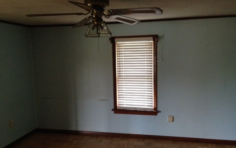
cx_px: 117
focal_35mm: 36
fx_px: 232
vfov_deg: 35.3
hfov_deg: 54.0
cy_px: 86
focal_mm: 4.12
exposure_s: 1/15
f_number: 2.4
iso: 400
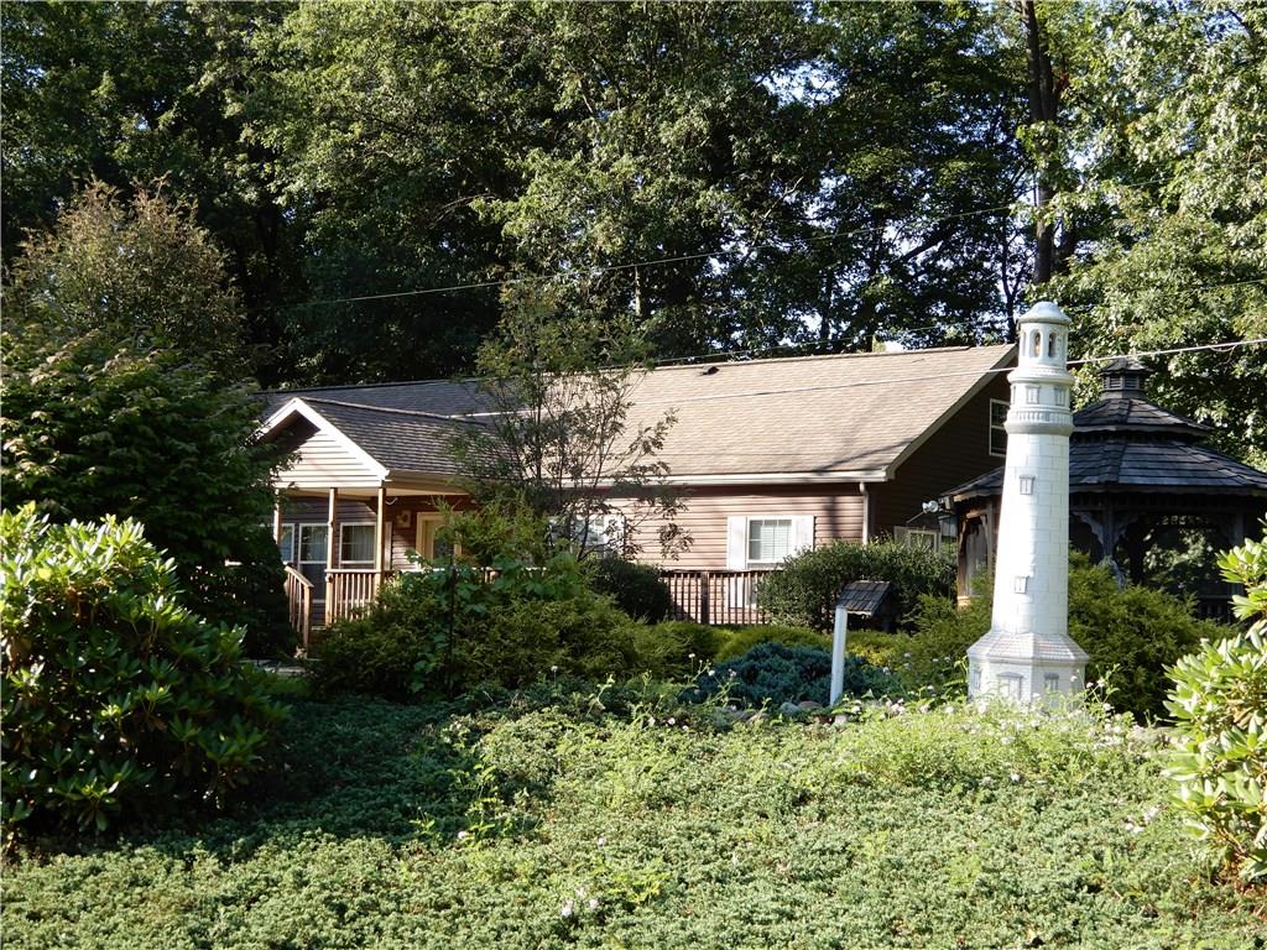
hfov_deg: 29.8
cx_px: 634
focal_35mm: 65
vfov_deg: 22.6
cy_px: 475
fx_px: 2379
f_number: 4.5
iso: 80
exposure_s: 1/125
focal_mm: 11.6
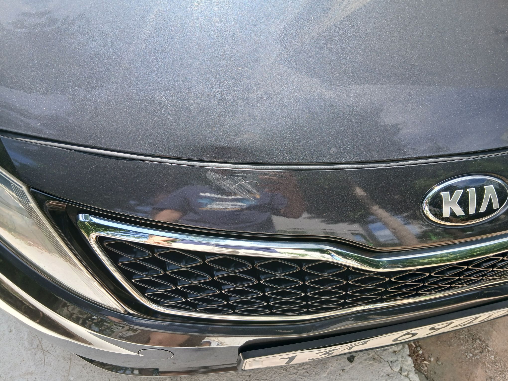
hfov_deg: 67.3
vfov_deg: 53.1
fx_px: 382
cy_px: 190
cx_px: 254
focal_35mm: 26
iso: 20
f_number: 1.8
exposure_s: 1/137
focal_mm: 3.98
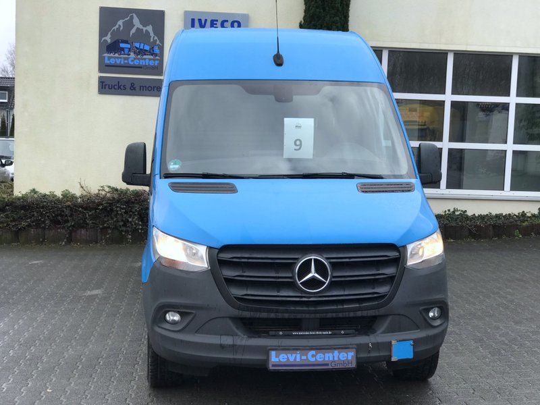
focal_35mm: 57
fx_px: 889
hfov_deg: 33.8
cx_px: 270
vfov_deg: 25.7
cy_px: 202
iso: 20
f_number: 2.8
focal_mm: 6.6
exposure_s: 1/154
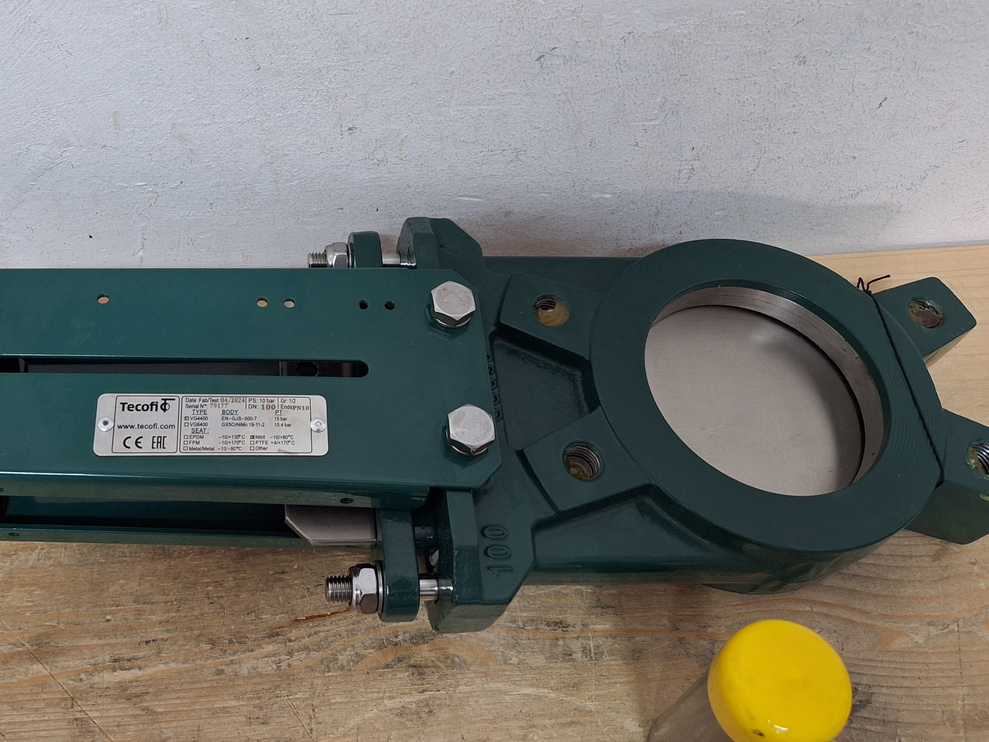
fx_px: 1000
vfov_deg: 40.6
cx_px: 332
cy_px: 311
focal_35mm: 35
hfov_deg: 51.7
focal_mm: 5.54
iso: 320
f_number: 1.8
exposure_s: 1/33
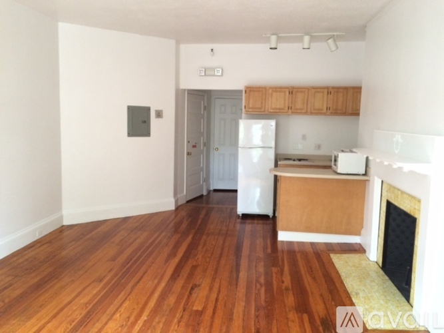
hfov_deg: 61.7
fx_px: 372
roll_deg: -1.1
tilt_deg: -7.1
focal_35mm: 29
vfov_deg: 48.2
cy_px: 166
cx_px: 222
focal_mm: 4.15
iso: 125
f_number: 2.2
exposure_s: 1/30
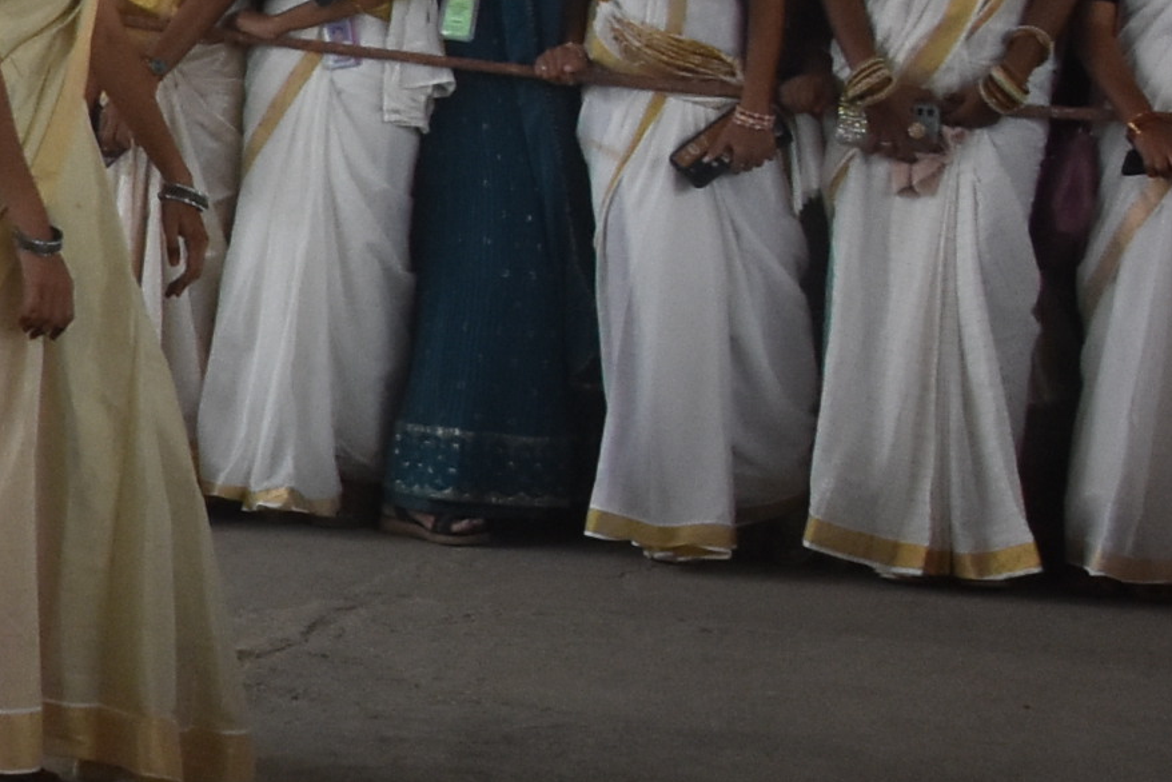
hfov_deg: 10.6
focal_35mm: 169
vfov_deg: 8.1
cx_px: -1538
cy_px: -20
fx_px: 5503
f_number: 8
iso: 800
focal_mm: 22
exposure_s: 1/250
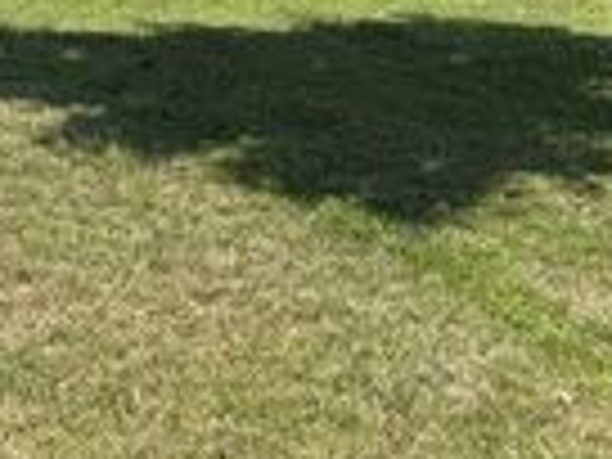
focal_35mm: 88
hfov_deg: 20.1
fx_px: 1556
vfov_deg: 16.0
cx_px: -225
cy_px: -115
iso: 80
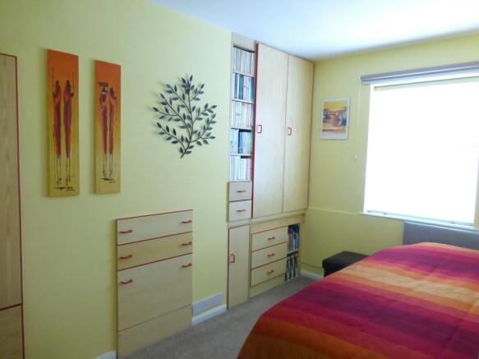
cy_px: 180
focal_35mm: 24
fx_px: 332
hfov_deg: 71.6
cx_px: 240
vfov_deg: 56.8
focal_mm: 4.3
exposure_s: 1/25
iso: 400
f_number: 3.3
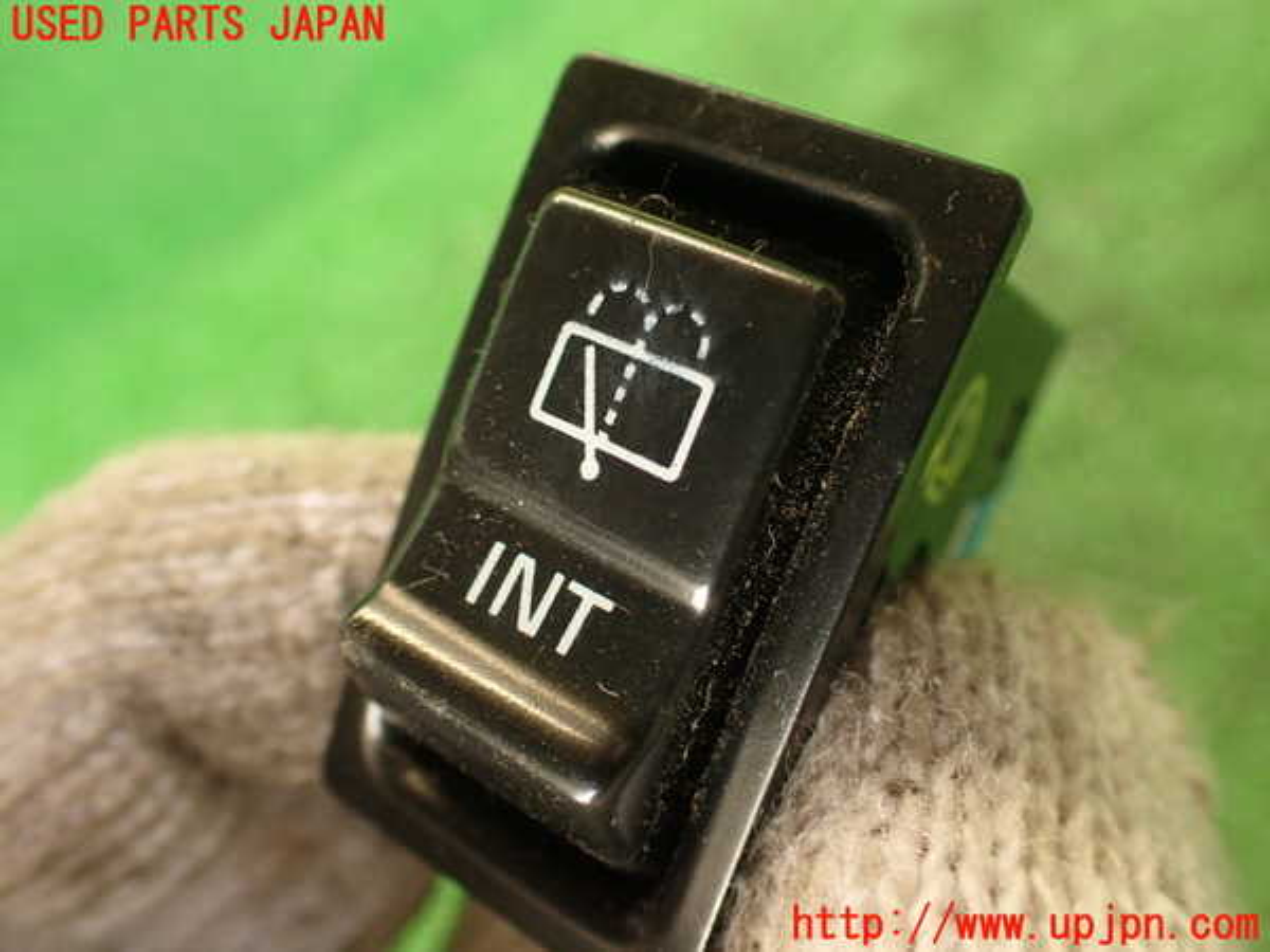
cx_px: 635
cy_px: 476
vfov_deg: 44.2
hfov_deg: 56.8
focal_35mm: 32
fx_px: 1174
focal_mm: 5.79
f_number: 2.4
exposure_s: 1/40
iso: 200
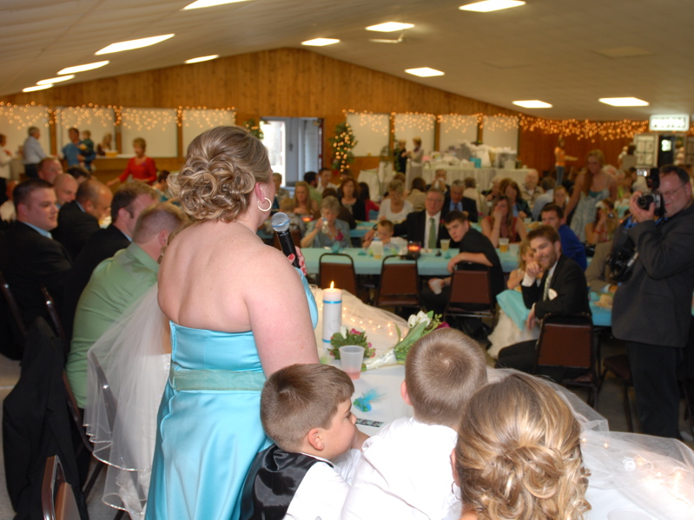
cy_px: 260
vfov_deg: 36.8
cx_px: 378
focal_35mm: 39
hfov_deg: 47.8
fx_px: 782
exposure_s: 1/30
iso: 250
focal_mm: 24
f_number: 4
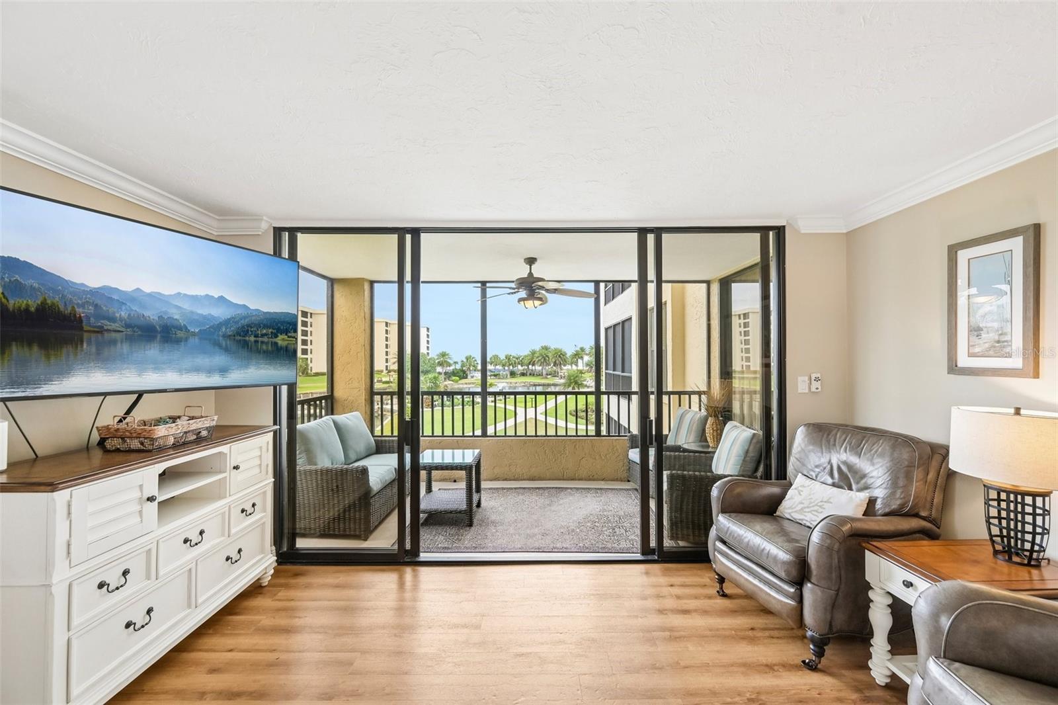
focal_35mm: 14
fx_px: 411
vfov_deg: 81.2
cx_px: 529
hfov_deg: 104.3
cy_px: 352
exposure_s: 1/160
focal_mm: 14
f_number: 8
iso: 400
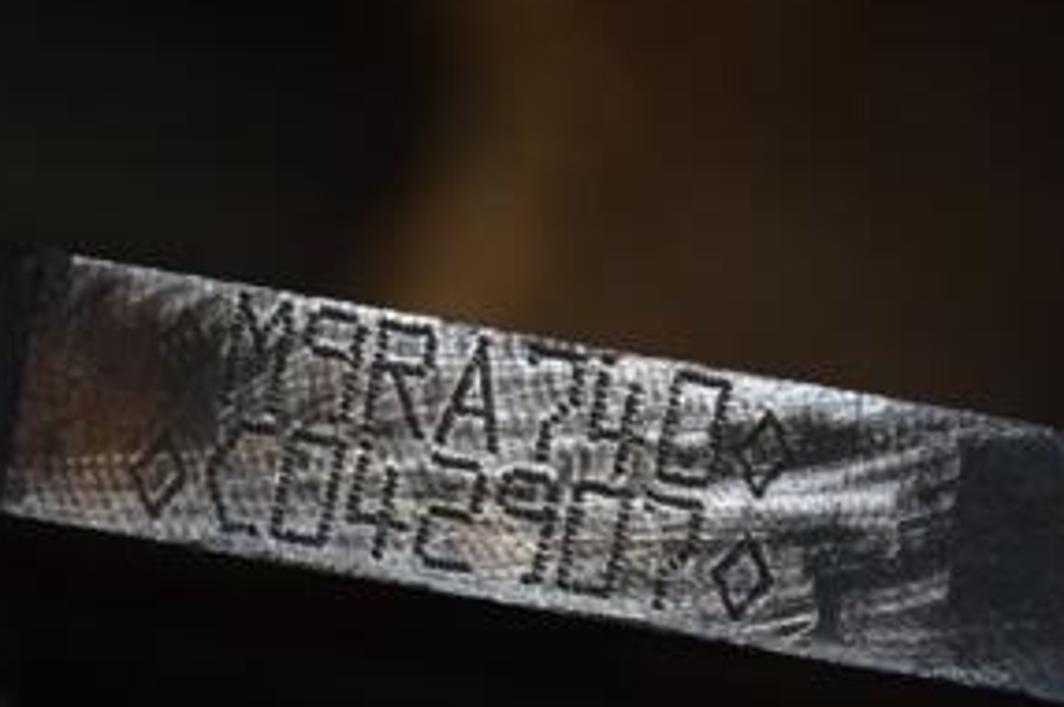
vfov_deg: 5.4
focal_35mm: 252
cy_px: 510
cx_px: 320
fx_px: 7439
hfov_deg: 8.2
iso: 800
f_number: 5.3
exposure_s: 1/60
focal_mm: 80
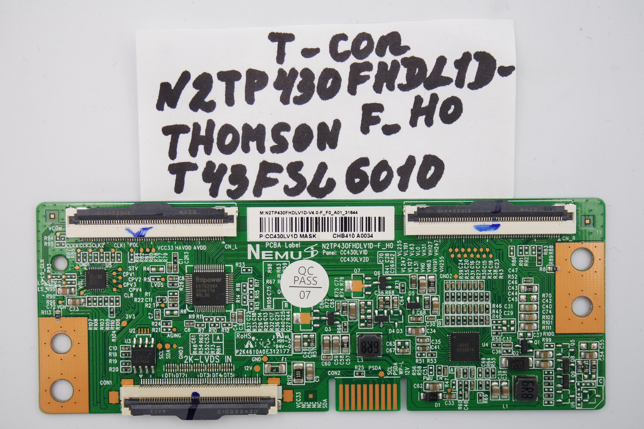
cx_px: 322
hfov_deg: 41.1
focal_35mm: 48
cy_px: 214
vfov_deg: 28.1
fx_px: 859
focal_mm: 18
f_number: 4.5
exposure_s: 1/125
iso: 160
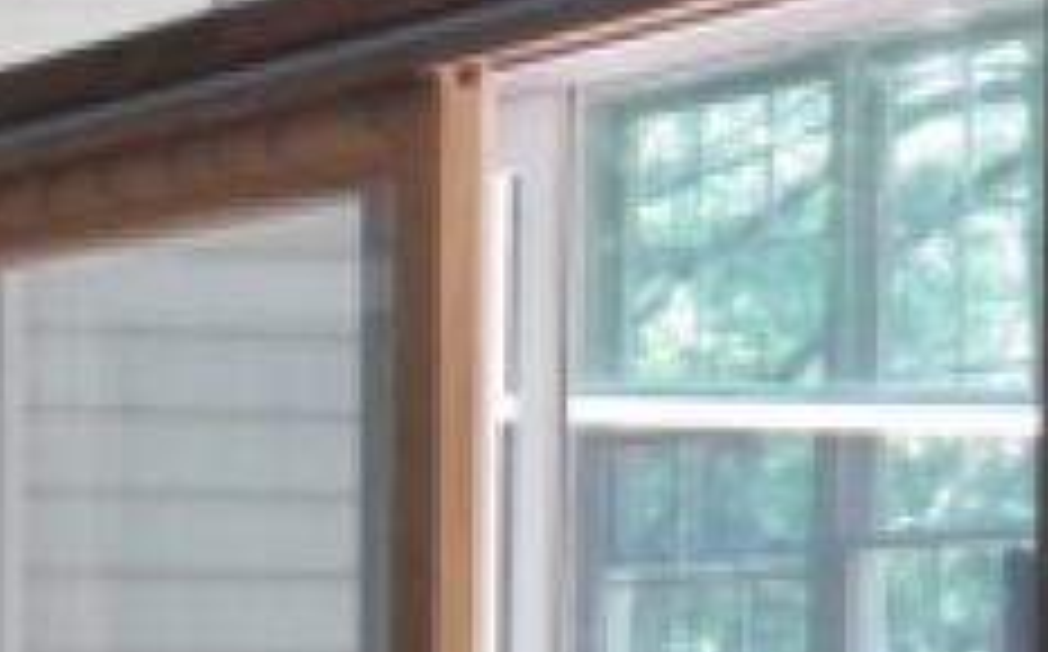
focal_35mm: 196
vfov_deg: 6.5
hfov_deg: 10.1
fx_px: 5591
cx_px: -814
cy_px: 1230
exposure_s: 1/60
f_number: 4.2
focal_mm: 7.5
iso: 400
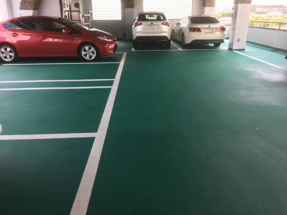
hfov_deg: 61.7
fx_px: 240
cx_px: 144
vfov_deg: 48.2
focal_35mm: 29
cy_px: 108
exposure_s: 1/120
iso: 32
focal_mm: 4.15
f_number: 2.2
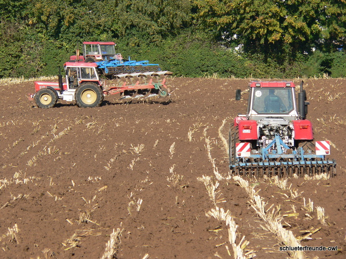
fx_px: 3129
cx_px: 173
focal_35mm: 313
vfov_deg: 4.7
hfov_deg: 6.3
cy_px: 130
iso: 80
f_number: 4.6
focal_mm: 52.1
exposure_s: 1/500
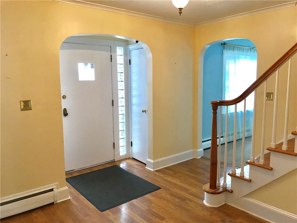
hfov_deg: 63.4
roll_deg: +0.1
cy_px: 112
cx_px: 148
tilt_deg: -7.7
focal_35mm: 28
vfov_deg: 49.7
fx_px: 240
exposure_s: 1/30
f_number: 1.8
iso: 32
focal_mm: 3.99
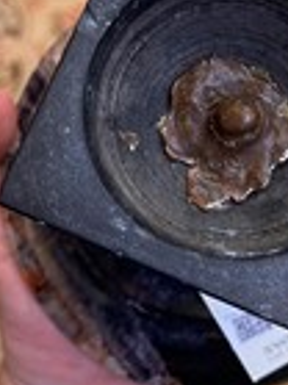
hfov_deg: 19.5
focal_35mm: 75
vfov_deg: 25.7
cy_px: 94
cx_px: 213
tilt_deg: -59.0
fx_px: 833
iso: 100
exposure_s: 1/50
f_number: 1.6
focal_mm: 5.1
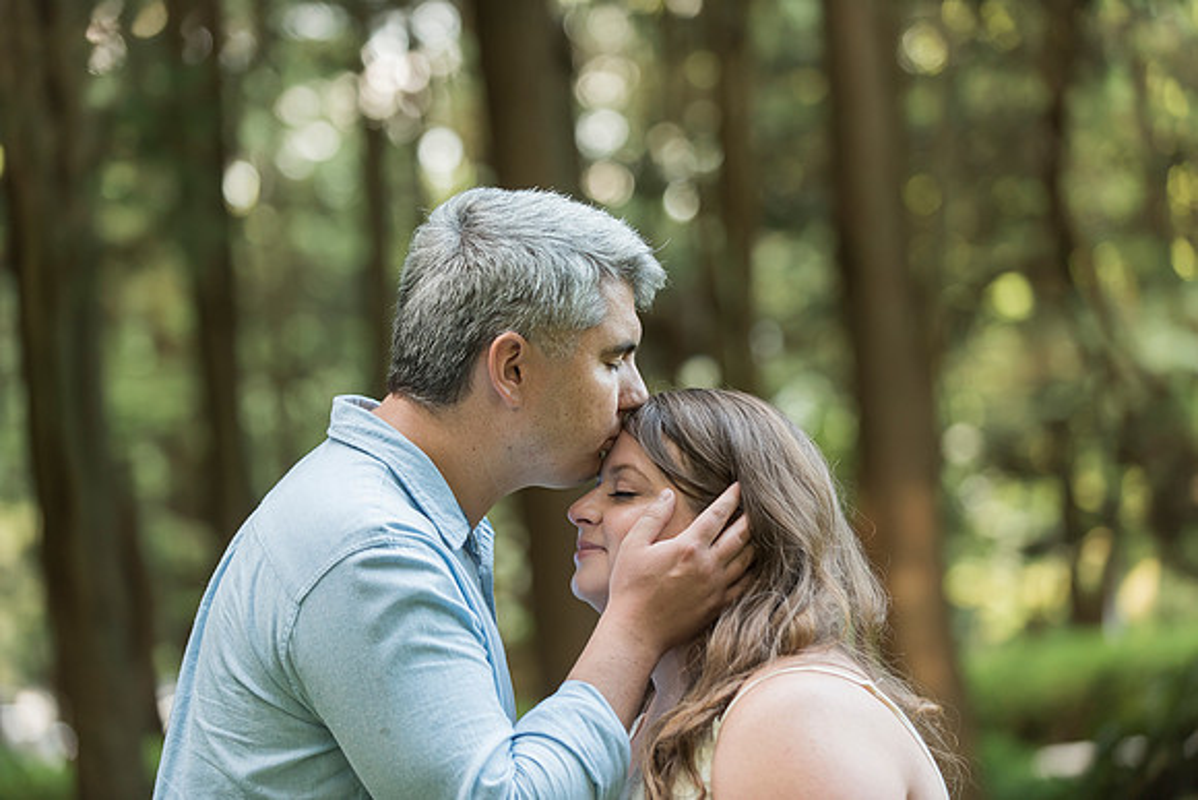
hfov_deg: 17.6
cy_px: 400
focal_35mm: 116
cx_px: 599
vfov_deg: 11.8
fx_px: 3861
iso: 800
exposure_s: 1/200
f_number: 2.8
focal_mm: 116
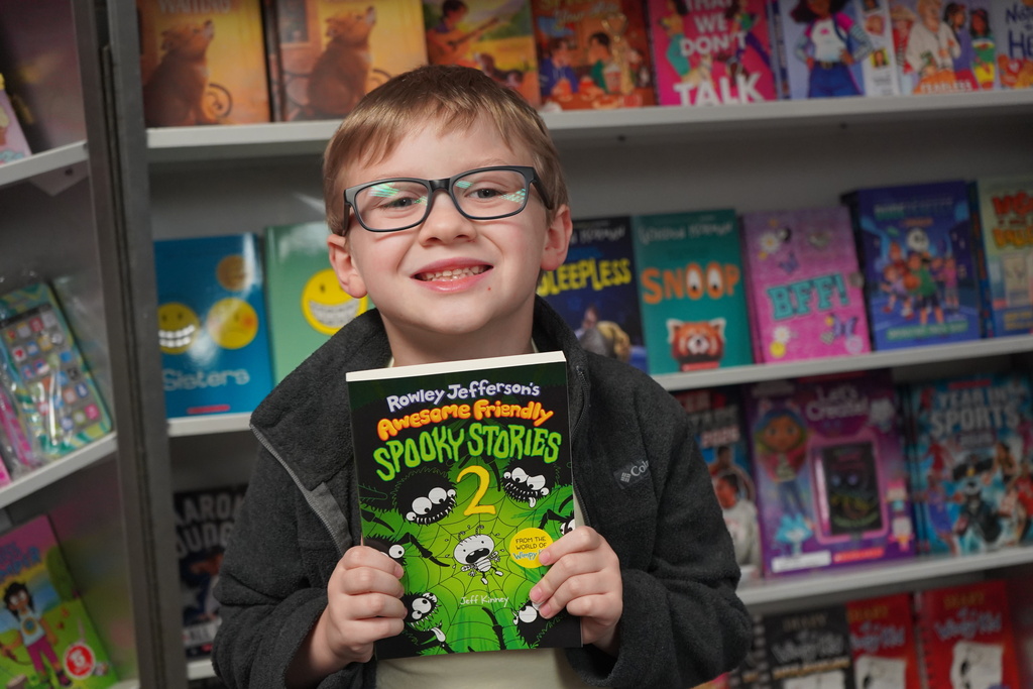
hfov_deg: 39.6
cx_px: 516
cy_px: 344
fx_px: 1435
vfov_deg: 27.0
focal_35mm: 50
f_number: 4.5
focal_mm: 50
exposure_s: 1/160
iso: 2500
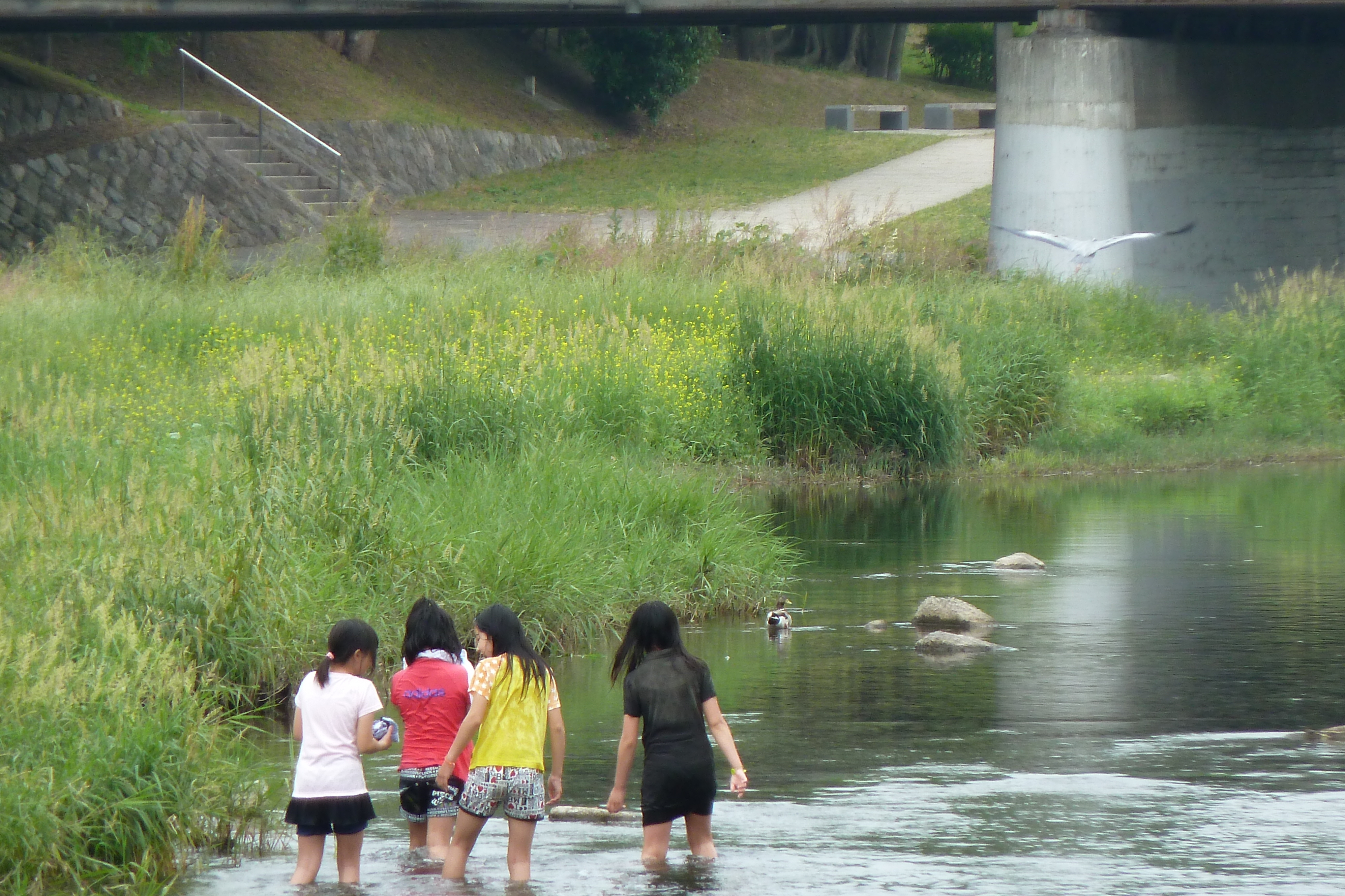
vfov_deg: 3.3
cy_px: 470
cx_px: 673
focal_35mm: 416
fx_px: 15541
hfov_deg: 5.0
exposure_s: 1/125
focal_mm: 49.2
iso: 125
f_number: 4.9
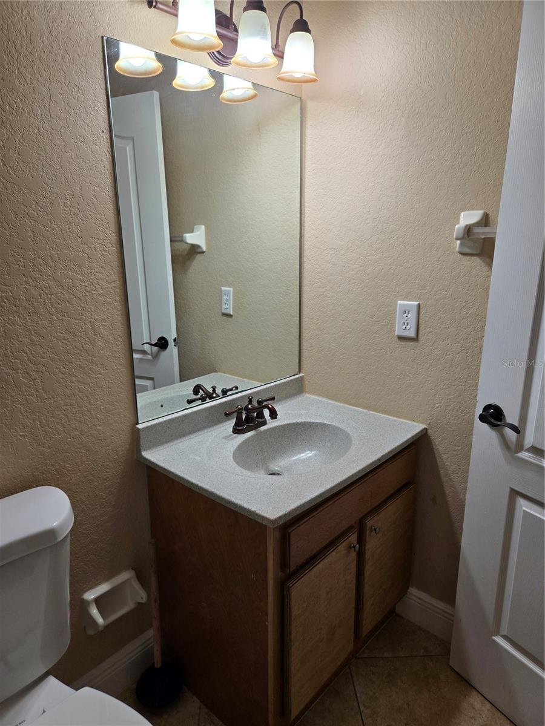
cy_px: 363
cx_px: 272
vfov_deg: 73.9
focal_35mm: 23
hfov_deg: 58.9
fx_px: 483
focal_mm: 5.4
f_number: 1.8
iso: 40
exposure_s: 1/120
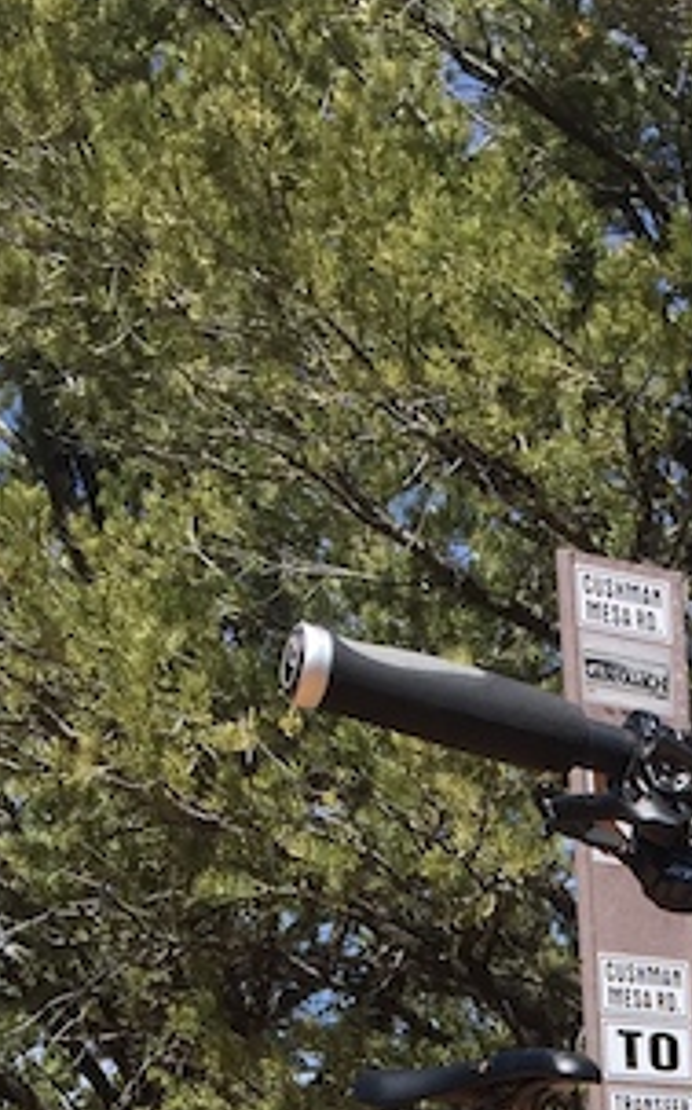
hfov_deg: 12.2
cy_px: 1703
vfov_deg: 17.8
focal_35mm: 104
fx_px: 3143
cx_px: 901
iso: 32
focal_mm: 4.15
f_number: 2.2
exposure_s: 1/1412
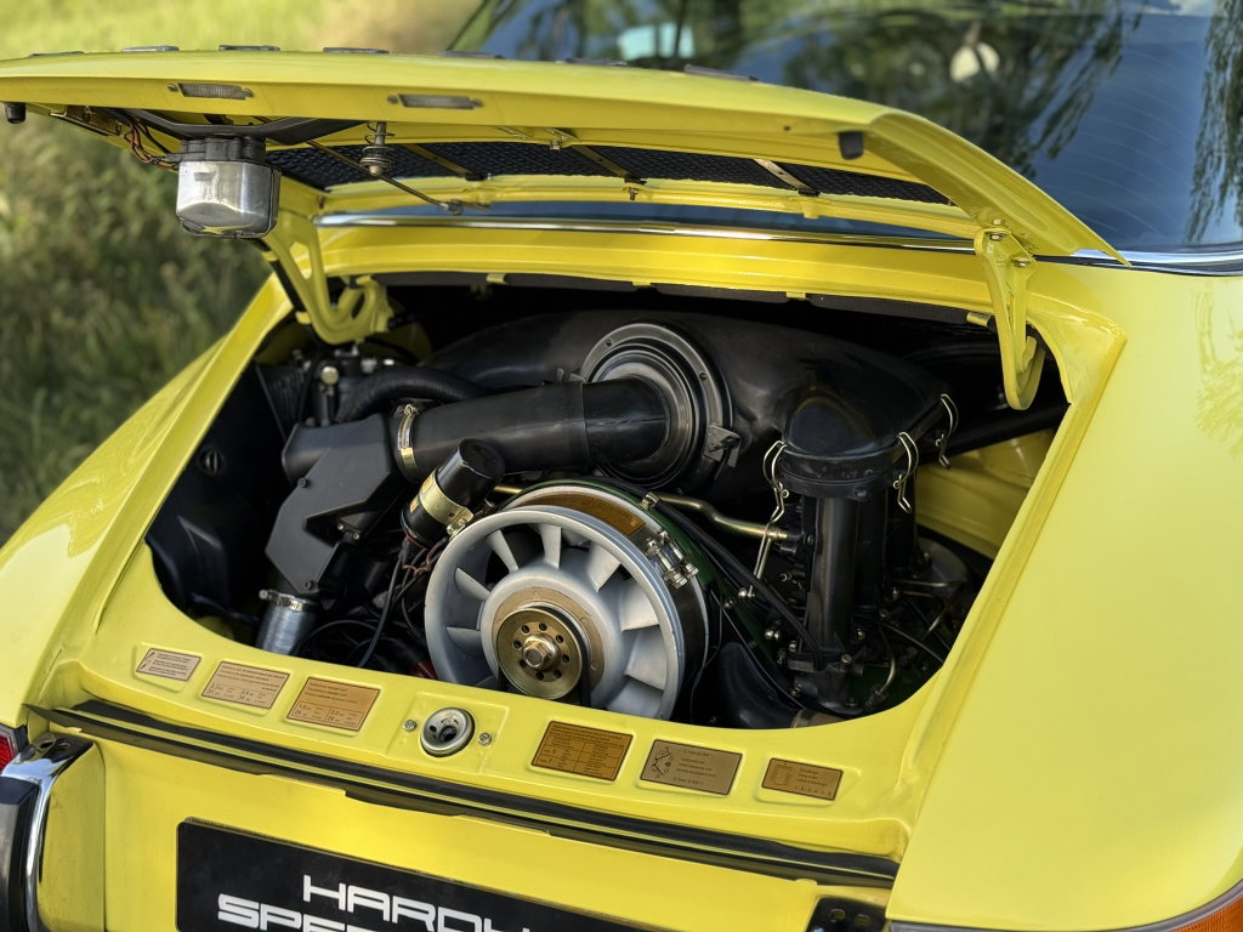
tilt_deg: -21.5
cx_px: 622
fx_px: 1724
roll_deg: +1.3
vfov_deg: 30.3
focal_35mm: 48
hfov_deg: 39.7
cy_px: 466
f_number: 1.78
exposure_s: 1/646
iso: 64
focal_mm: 6.76
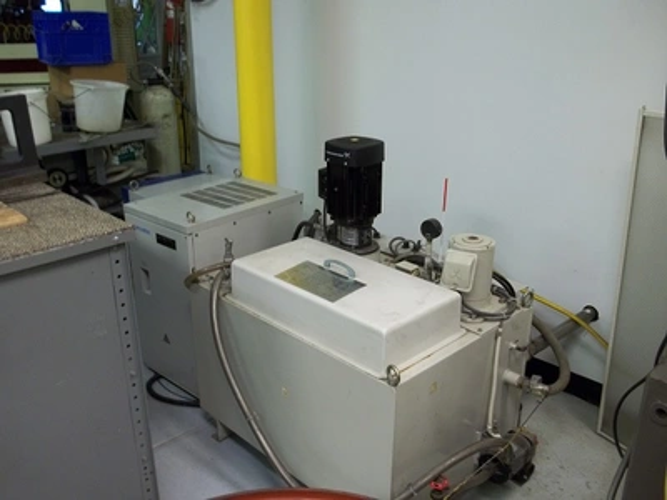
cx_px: 334
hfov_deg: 55.4
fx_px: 636
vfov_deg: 42.9
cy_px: 250
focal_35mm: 33
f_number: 3.3
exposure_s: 1/15
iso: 160
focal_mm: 5.9
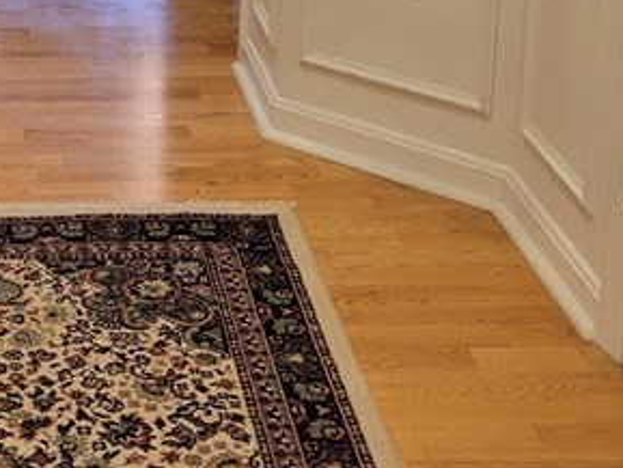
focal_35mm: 92
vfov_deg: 15.4
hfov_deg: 20.6
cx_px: -11
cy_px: -129
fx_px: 1656
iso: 160
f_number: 1.8
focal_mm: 5.4
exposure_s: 1/60
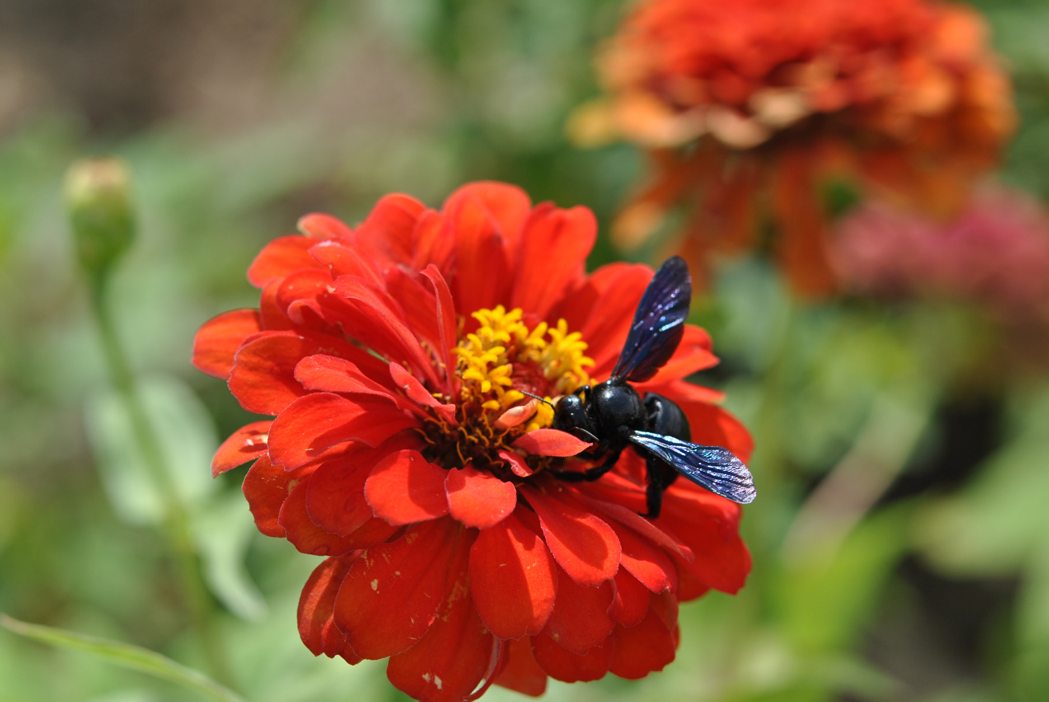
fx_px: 2626
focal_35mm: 90
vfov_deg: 15.2
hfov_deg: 22.6
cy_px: 351
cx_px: 524
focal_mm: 60
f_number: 5.6
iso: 100
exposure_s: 1/500
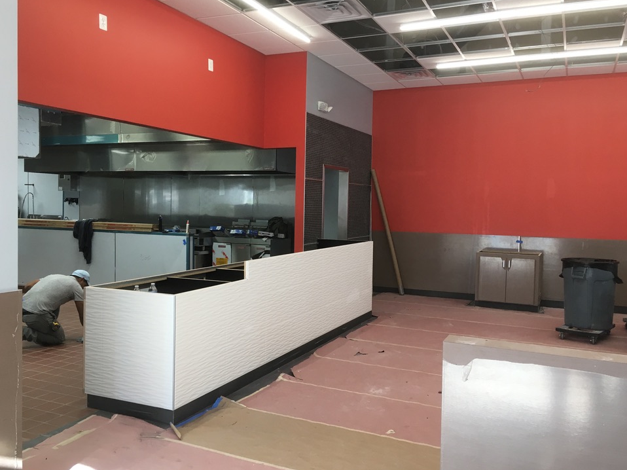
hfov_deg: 58.4
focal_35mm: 31
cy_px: 228
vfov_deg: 45.4
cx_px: 314
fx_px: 561
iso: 32
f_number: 2.2
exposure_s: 1/30
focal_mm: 4.15
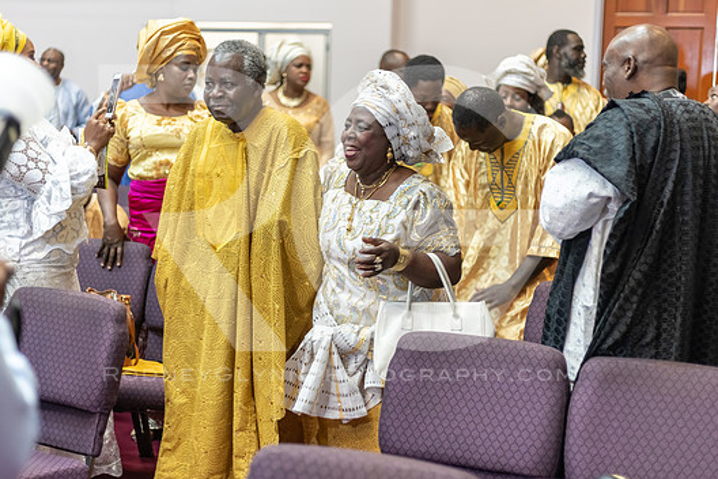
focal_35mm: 57
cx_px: 337
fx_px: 1137
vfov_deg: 23.8
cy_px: 217
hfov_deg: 35.0
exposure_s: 1/100
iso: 640
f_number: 1.8
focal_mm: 50
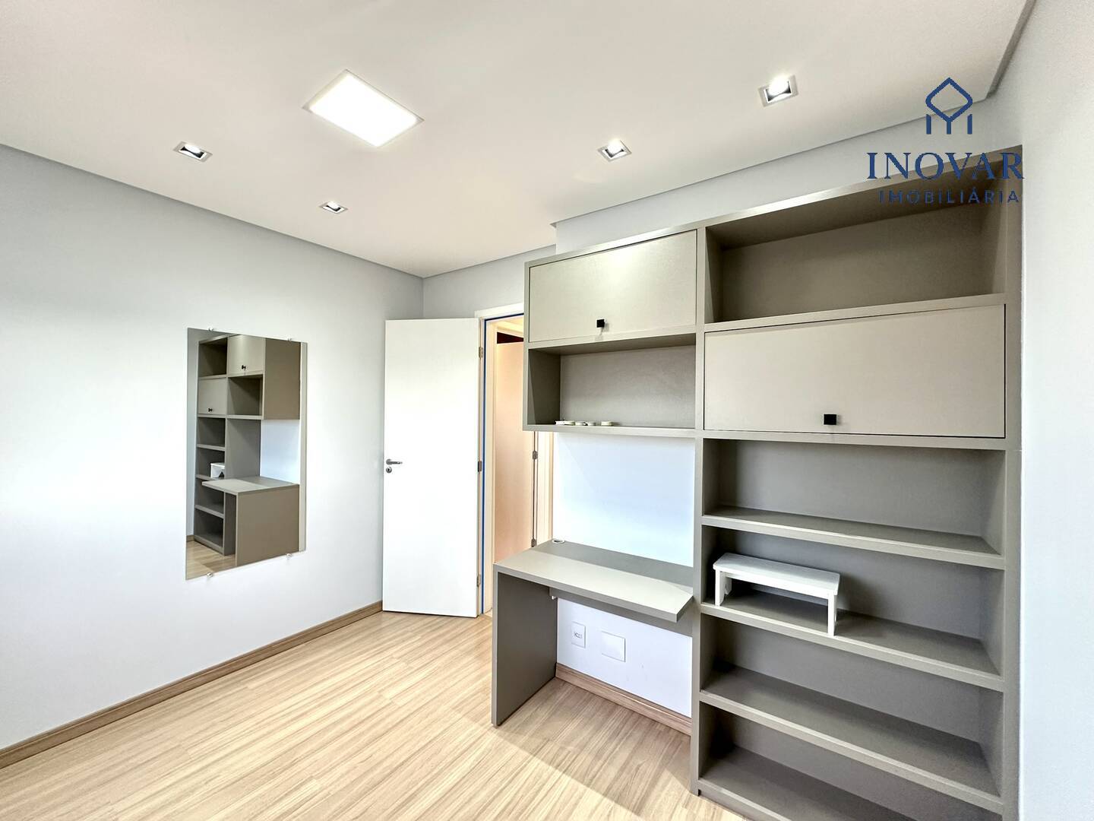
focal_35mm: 14
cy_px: 410
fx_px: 442
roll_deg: -0.6
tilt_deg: +1.4
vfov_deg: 85.7
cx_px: 547
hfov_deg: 102.1
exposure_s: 1/120
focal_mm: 2.22
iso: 200
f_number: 2.2
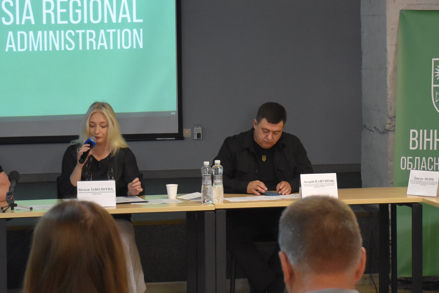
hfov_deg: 17.2
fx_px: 1451
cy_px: 61
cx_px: 243
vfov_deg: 11.5
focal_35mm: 119
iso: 1600
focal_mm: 32
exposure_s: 1/60
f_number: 4
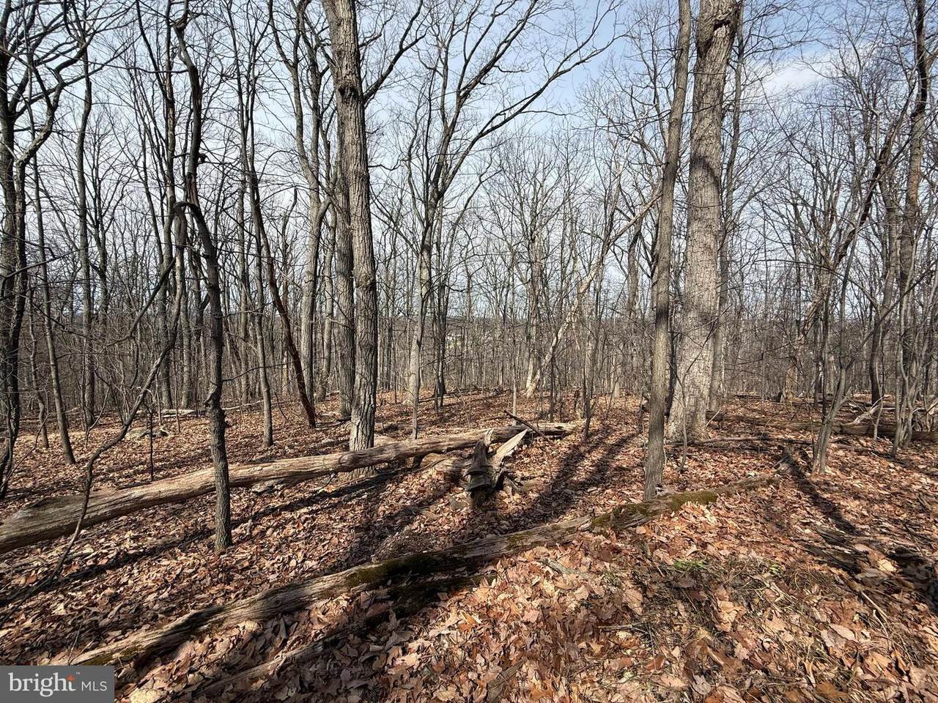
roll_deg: -0.5
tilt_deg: -3.7
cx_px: 469
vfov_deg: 85.7
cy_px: 352
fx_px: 379
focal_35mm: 14
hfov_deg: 102.1
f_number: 2.2
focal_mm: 2.22
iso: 50
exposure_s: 1/1211
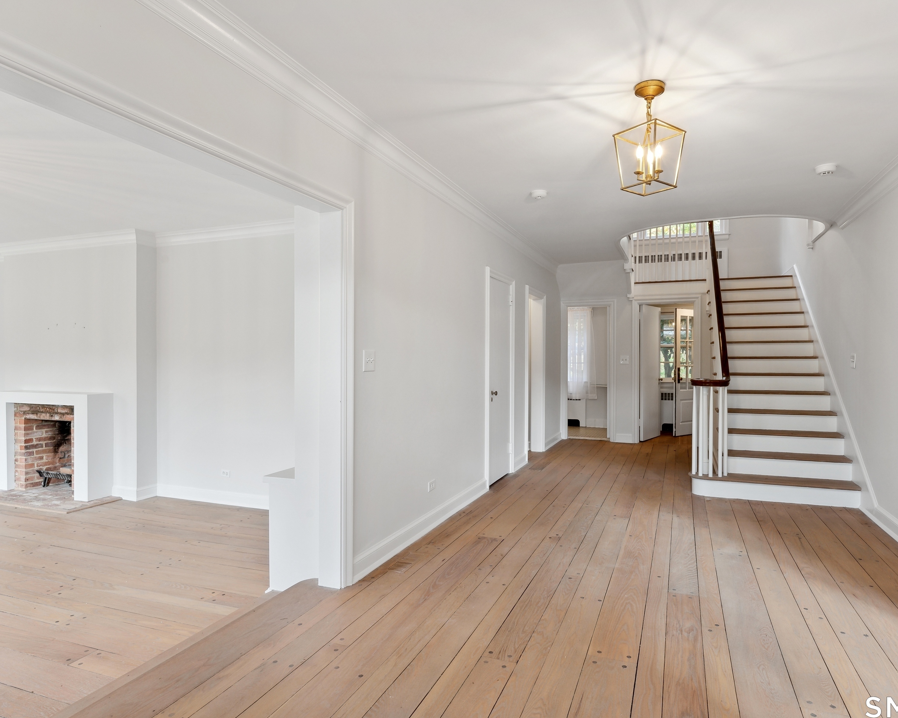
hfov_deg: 78.7
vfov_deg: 66.6
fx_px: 547
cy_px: 352
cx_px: 470
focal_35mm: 21
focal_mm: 17.5
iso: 200
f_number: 11
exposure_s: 1/6
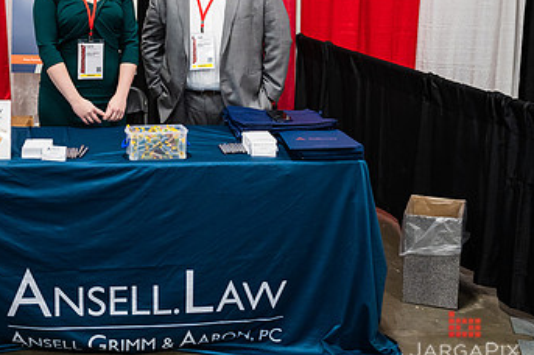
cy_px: 92
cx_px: 117
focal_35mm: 54
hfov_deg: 35.8
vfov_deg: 24.8
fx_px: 800
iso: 4000
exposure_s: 1/200
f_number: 4
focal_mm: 31
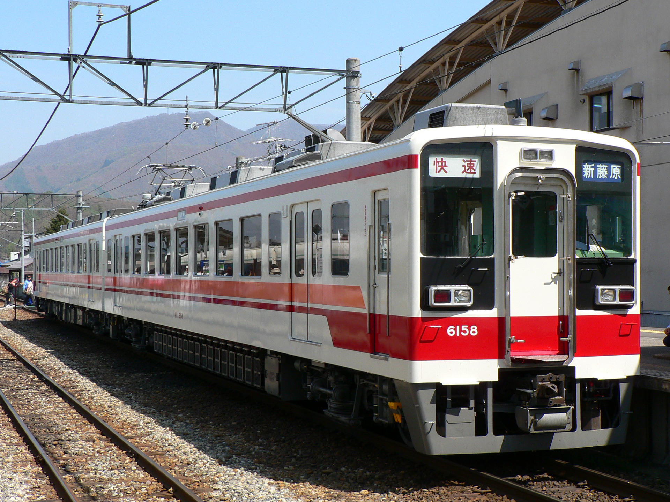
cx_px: 335
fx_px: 1084
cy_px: 251
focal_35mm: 56
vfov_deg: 26.1
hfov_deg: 34.3
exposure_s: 1/400
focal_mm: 9.3
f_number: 4.5
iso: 80
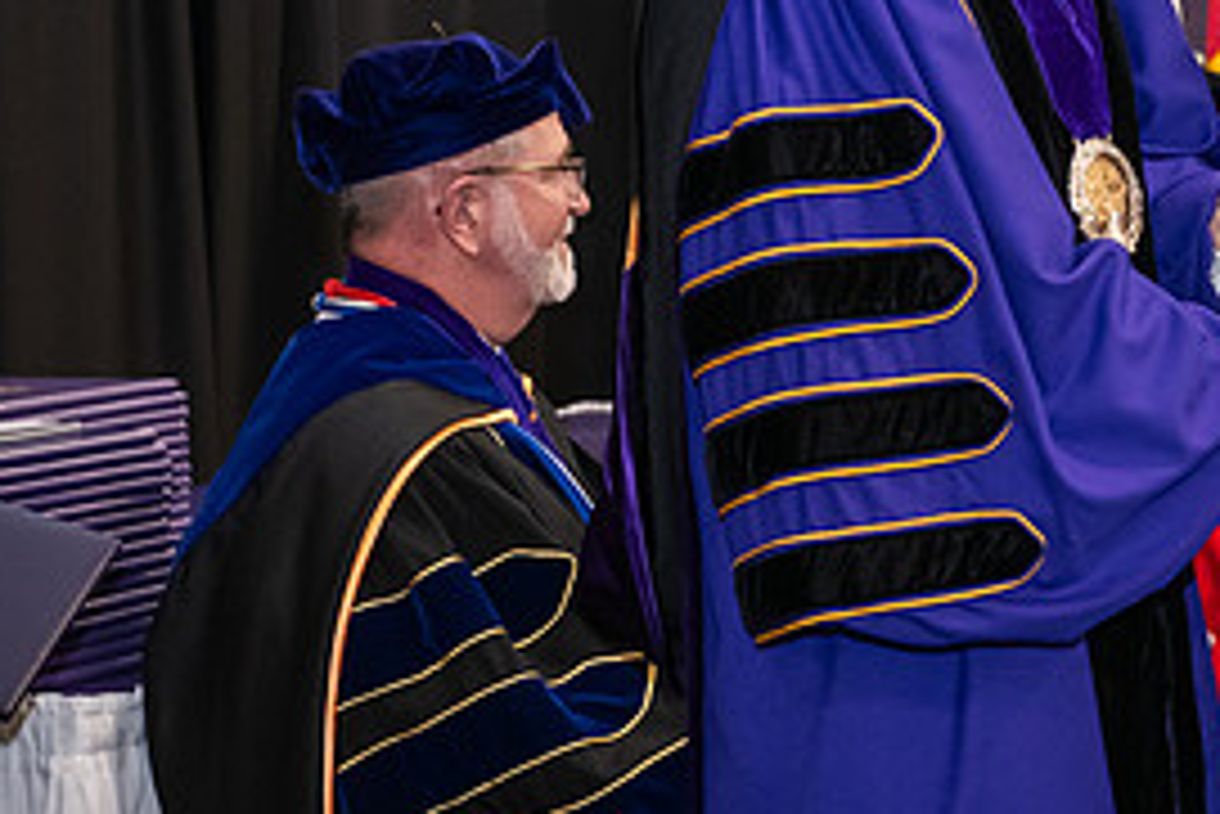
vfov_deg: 9.1
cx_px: 1062
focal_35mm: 150
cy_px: 2
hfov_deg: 13.6
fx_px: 5086
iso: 2500
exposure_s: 1/125
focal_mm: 70
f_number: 5
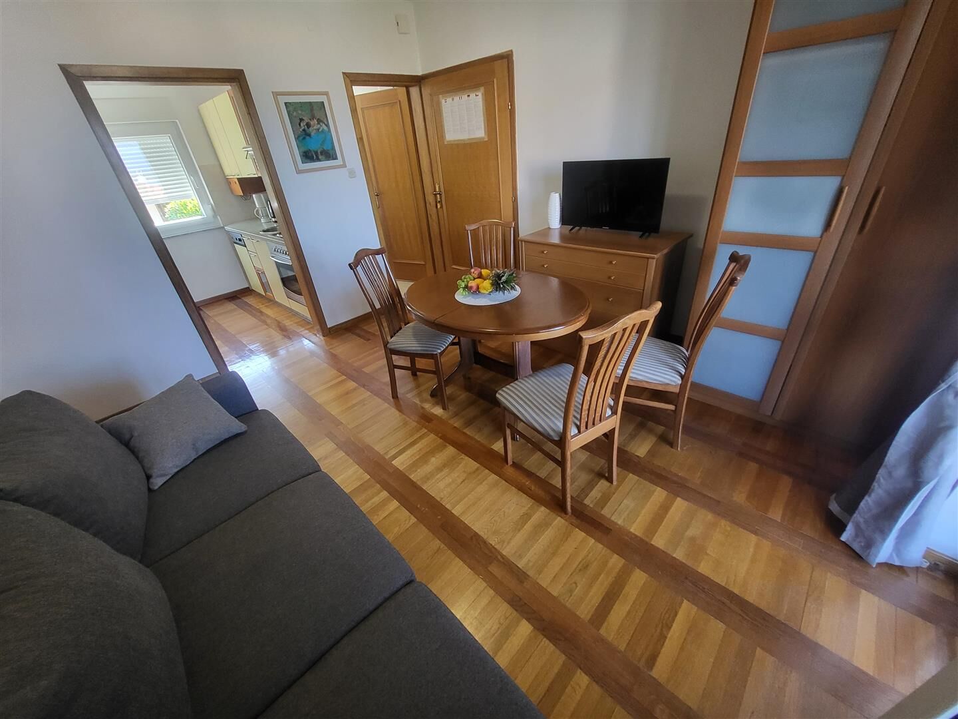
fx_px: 360
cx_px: 479
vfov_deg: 89.9
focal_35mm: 13
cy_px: 360
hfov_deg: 106.2
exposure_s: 1/50
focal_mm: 1.74
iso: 320
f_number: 2.2
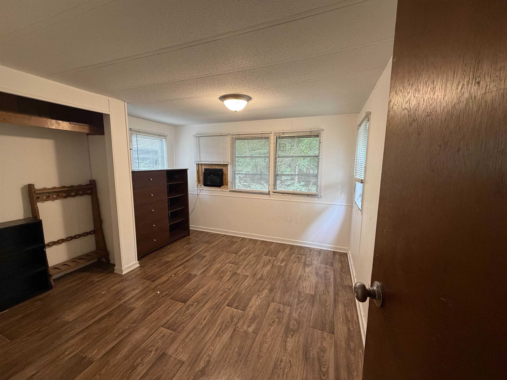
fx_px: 205
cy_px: 190
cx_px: 254
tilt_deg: -7.6
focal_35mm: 14
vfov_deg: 85.7
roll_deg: -1.1
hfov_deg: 102.1
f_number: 2.2
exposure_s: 1/60
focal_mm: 2.22
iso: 400
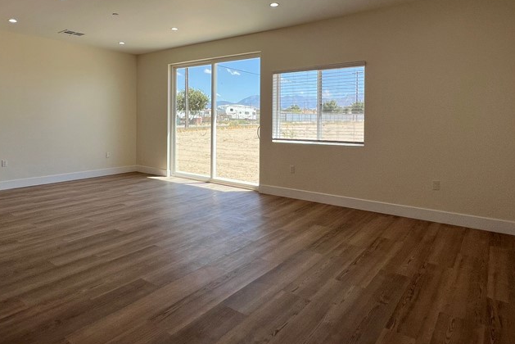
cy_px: 119
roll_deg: -0.5
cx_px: 237
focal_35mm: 22
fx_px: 315
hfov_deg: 78.4
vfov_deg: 56.2
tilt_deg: -0.2
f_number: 1.8
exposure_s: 1/576
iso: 32
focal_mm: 1.57
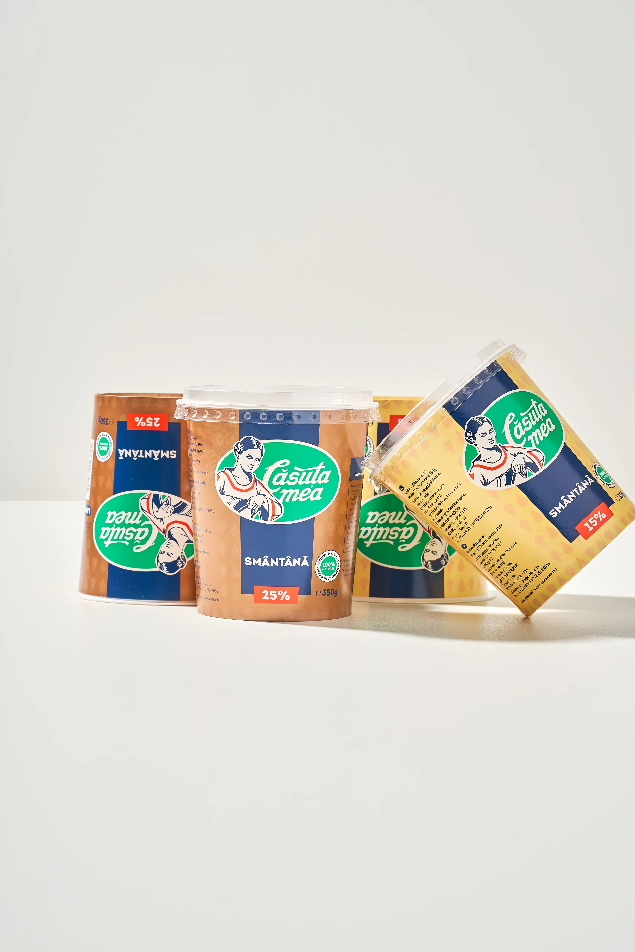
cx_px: 318
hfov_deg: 15.2
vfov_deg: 22.6
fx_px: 2381
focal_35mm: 90
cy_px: 476
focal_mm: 90
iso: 125
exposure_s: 1/160
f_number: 11
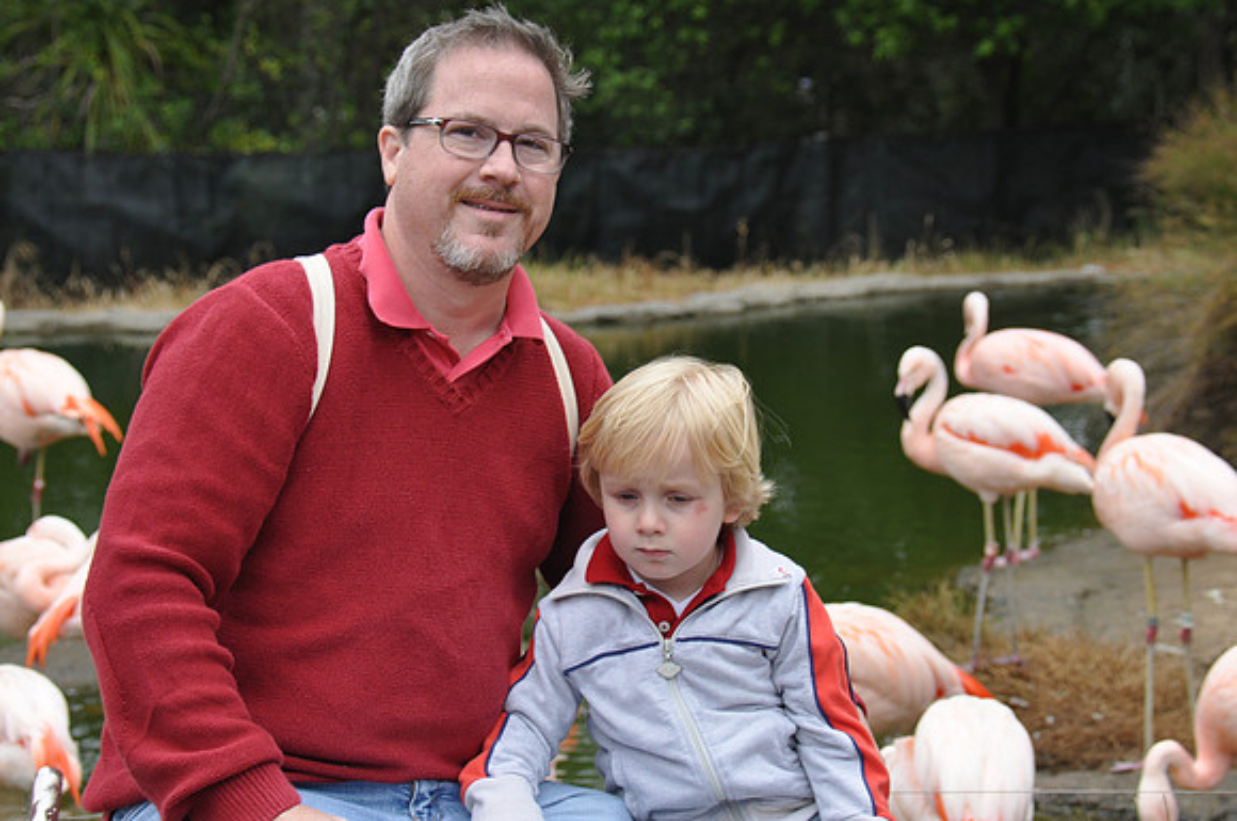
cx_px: 618
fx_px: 3500
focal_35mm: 102
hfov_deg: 20.0
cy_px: 410
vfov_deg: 13.4
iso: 320
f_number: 5.6
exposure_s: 1/400
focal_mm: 68
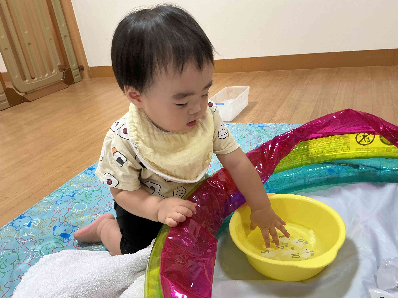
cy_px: 149
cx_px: 199
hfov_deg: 61.7
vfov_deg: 48.2
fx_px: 333
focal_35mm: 29
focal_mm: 3
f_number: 1.8
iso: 80
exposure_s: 1/60
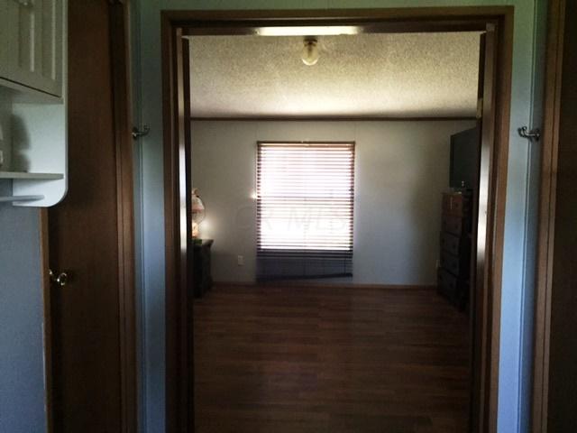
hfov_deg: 61.7
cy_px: 216
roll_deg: +0.3
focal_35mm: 29
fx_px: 483
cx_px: 288
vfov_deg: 48.2
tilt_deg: -3.7
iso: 250
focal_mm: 4.15
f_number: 2.2
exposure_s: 1/20
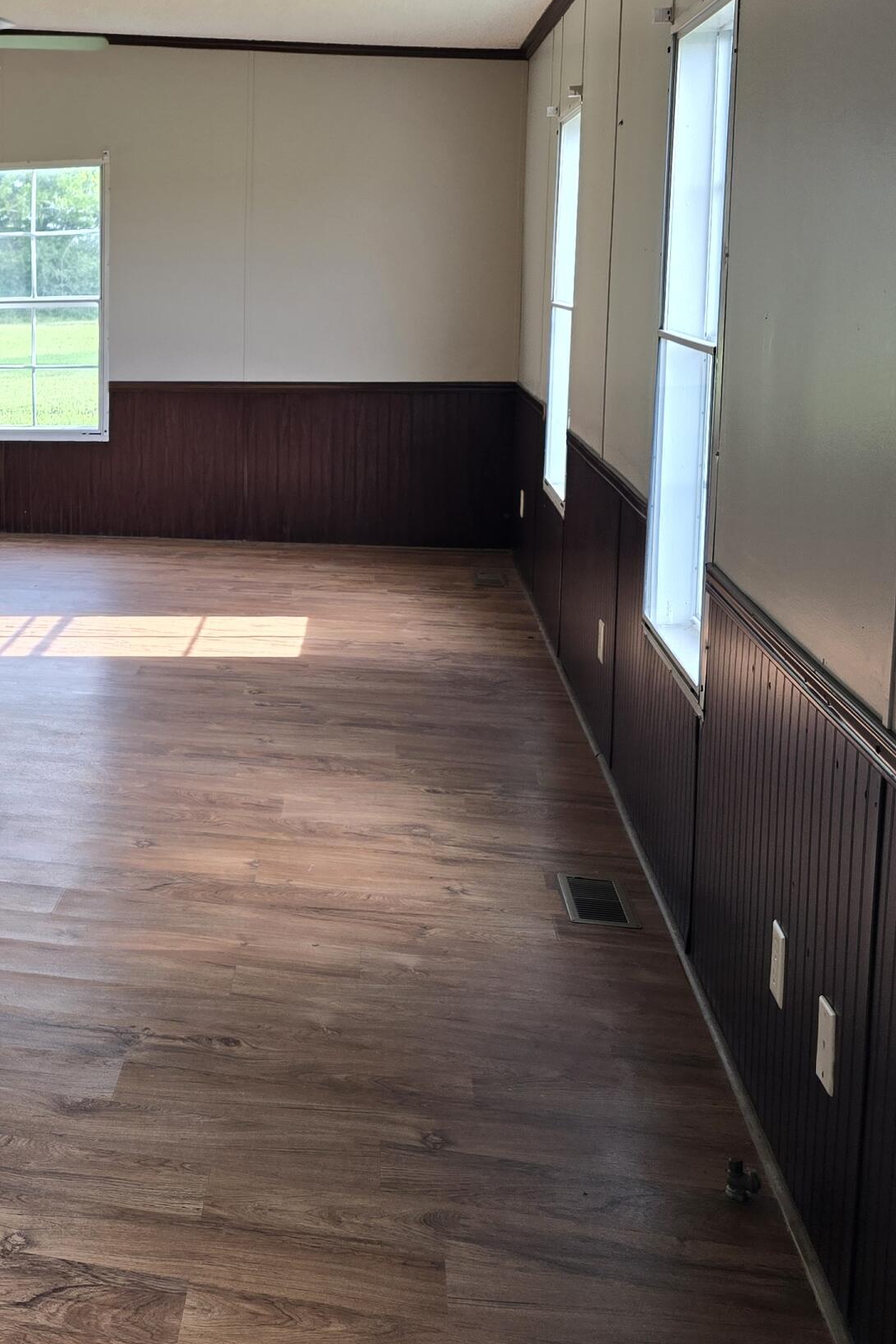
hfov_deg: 27.8
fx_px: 1643
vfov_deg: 43.9
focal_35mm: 44
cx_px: -96
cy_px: 454
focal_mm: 6.3
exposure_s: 1/180
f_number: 1.7
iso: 80
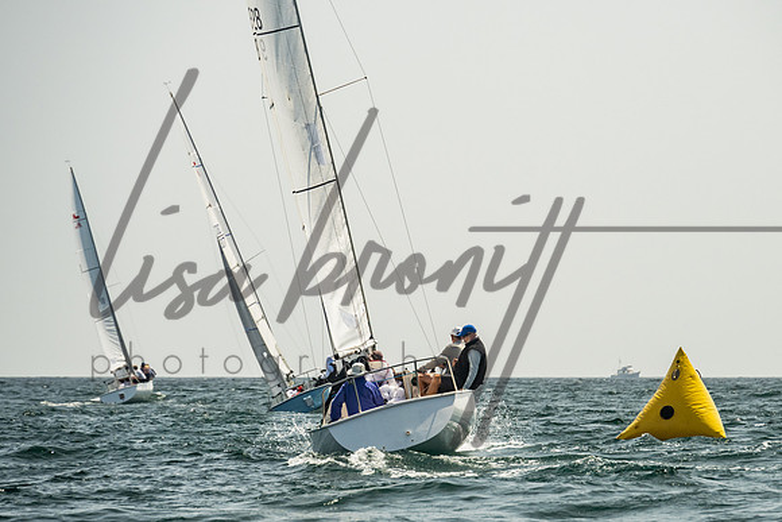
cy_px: 260
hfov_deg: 7.2
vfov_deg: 4.8
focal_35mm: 287
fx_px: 6238
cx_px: 462
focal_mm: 200
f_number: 6.3
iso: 320
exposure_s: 1/1250
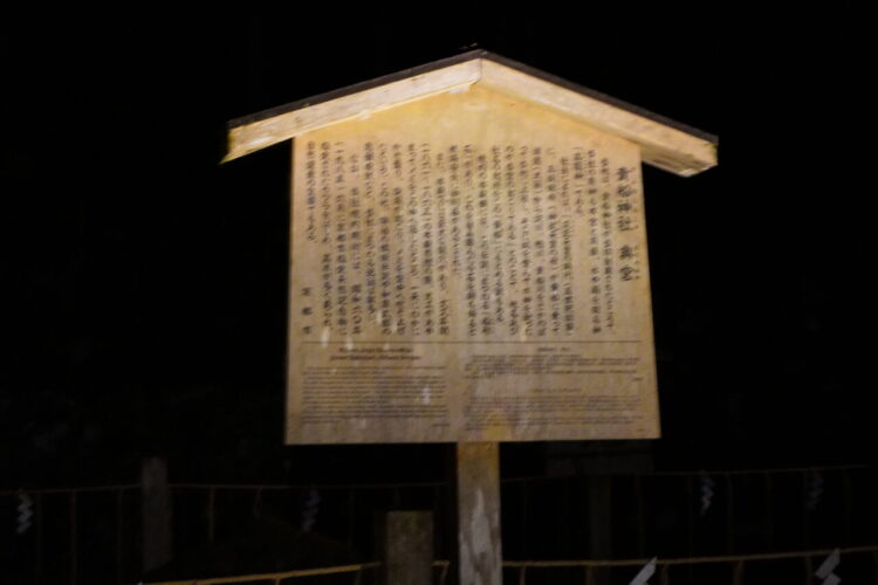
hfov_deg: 27.0
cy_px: 292
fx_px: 1829
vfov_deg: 18.2
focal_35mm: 75
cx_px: 439
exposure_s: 1/15
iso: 6400
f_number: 5.6
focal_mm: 50
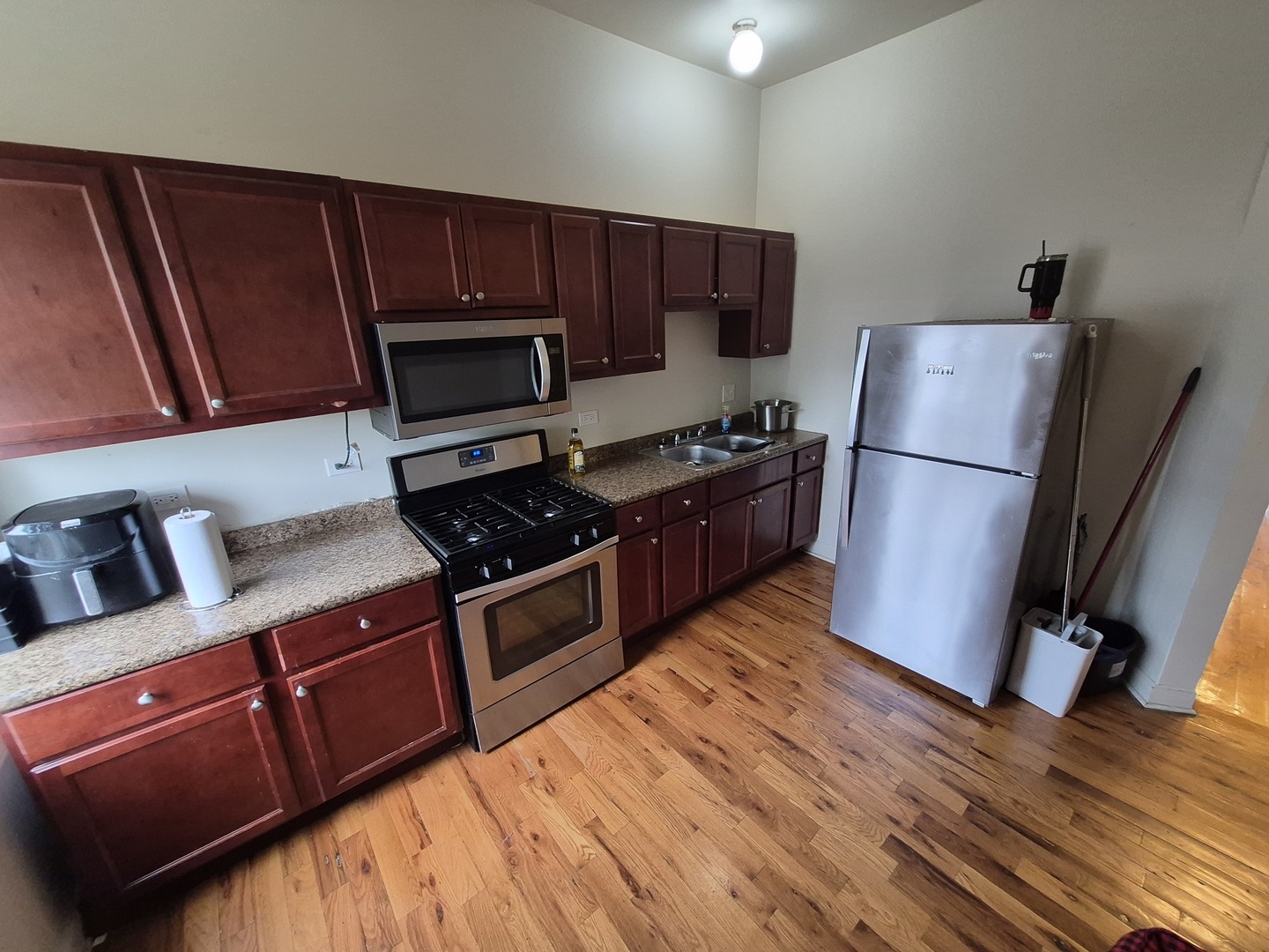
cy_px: 476
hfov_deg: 106.2
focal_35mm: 13
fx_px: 477
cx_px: 634
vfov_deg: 89.9
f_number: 2.2
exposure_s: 1/60
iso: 400
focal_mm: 1.74
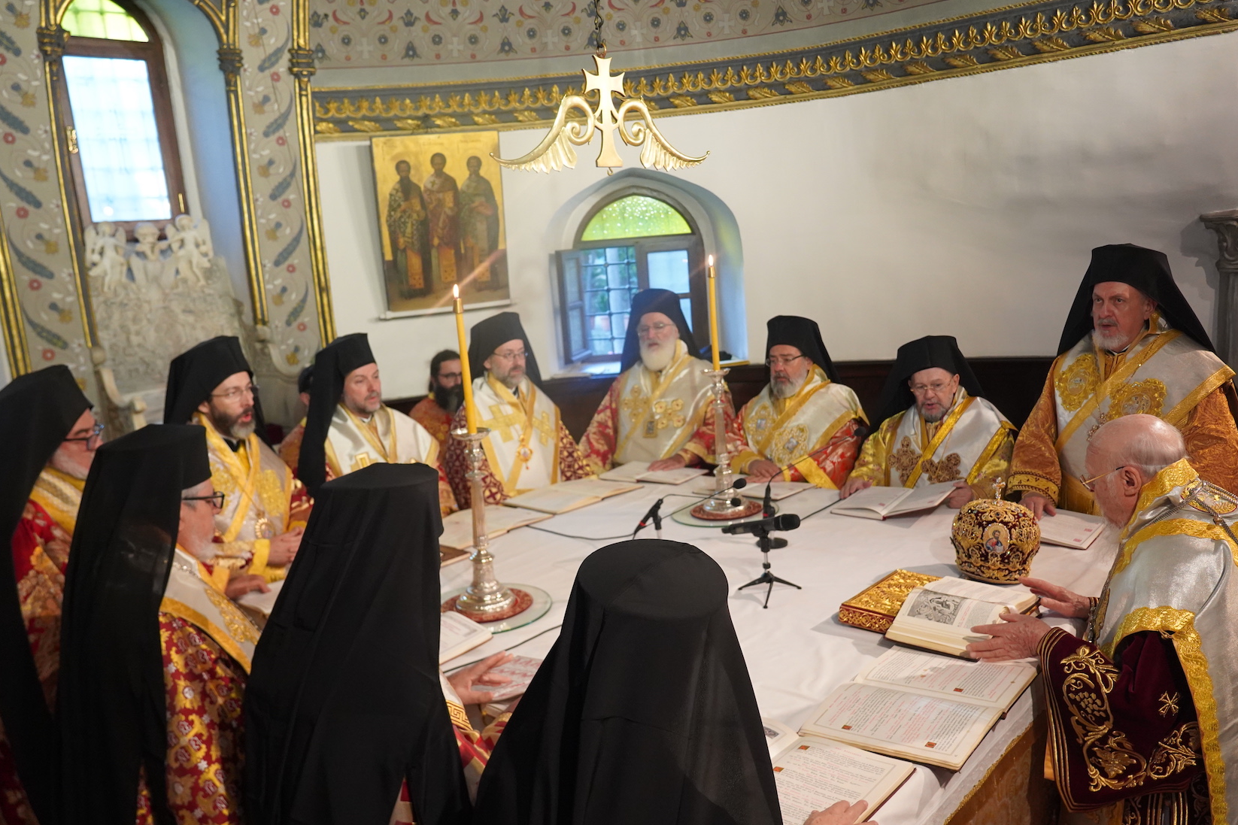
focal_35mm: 28
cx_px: 625
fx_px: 963
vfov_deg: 46.3
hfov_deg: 65.5
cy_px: 465
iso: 4000
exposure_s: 1/160
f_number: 4
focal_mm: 24
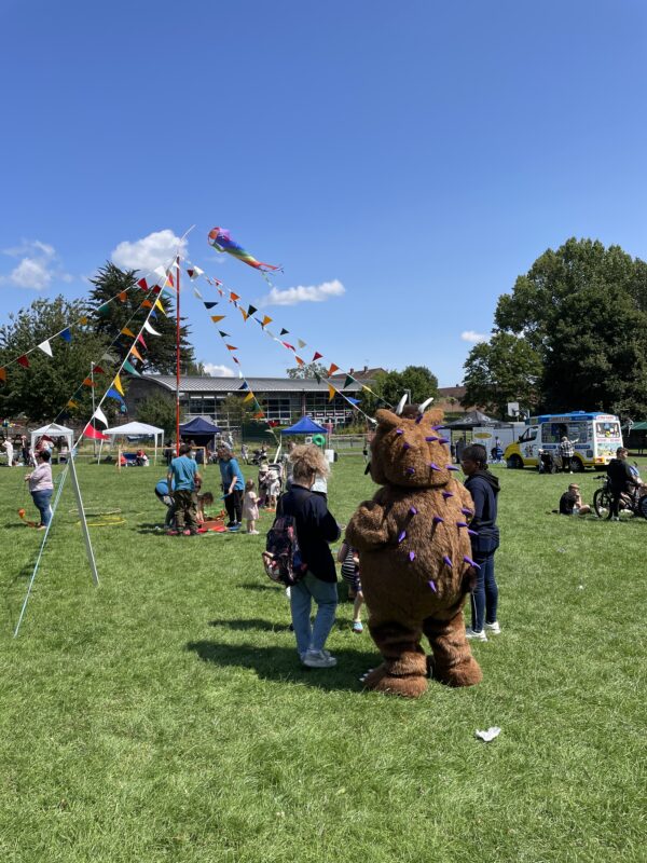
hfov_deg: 53.1
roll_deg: +3.6
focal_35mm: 26
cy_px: 432
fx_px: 648
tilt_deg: +1.5
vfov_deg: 67.3
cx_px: 324
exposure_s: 1/3205
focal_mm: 4.2
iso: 32
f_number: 1.6
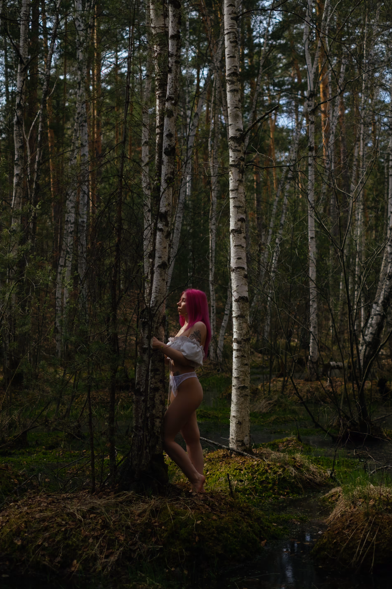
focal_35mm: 56
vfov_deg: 35.6
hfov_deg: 24.2
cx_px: 190
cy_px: 284
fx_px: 915
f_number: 2
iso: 200
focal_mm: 35
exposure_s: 1/1600
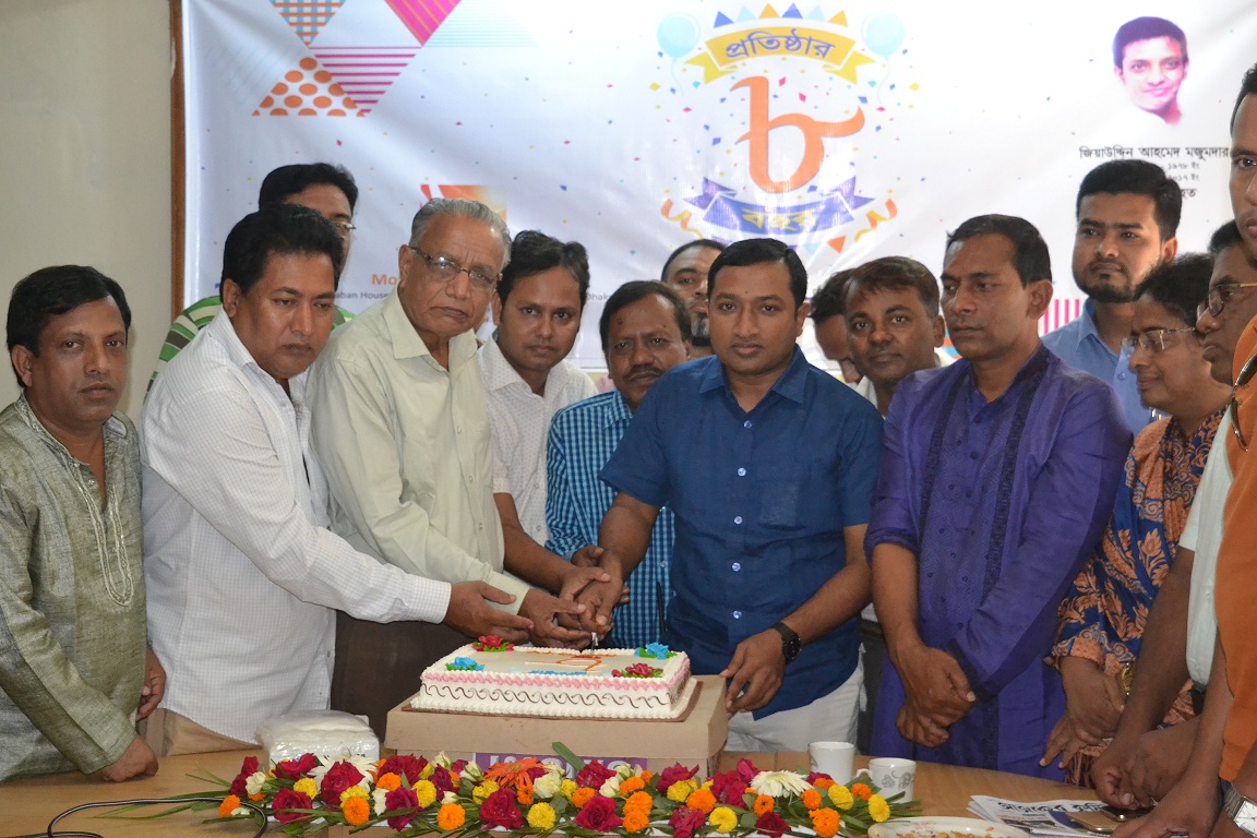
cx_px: 628
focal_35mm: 57
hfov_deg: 35.1
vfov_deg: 23.8
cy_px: 419
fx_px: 1990
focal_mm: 38
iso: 3200
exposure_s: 1/60
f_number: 4.8
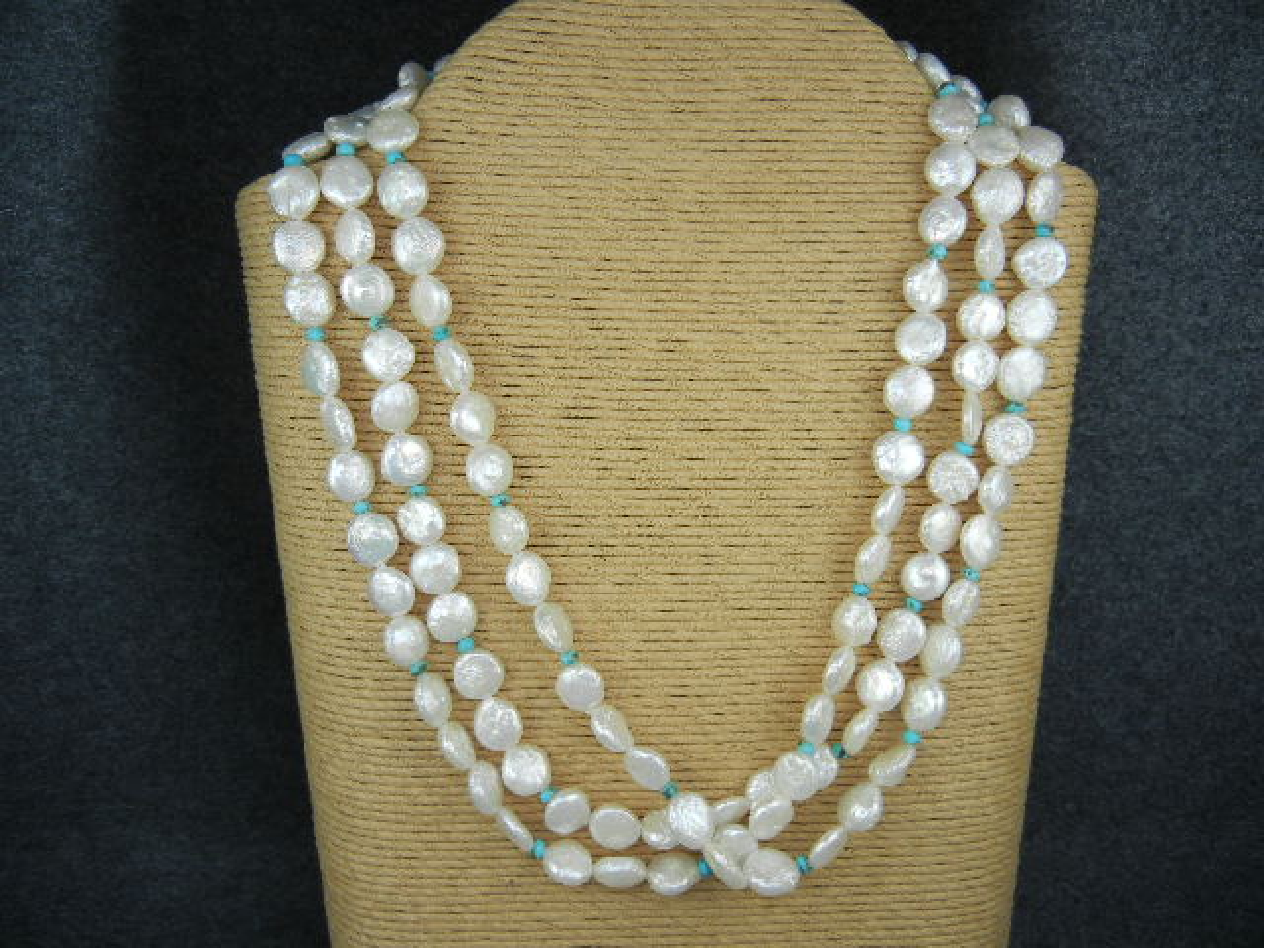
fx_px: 1095
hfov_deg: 60.0
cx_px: 632
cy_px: 474
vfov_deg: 46.8
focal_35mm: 30
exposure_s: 1/35.4
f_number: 3.5
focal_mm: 5.4
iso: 175
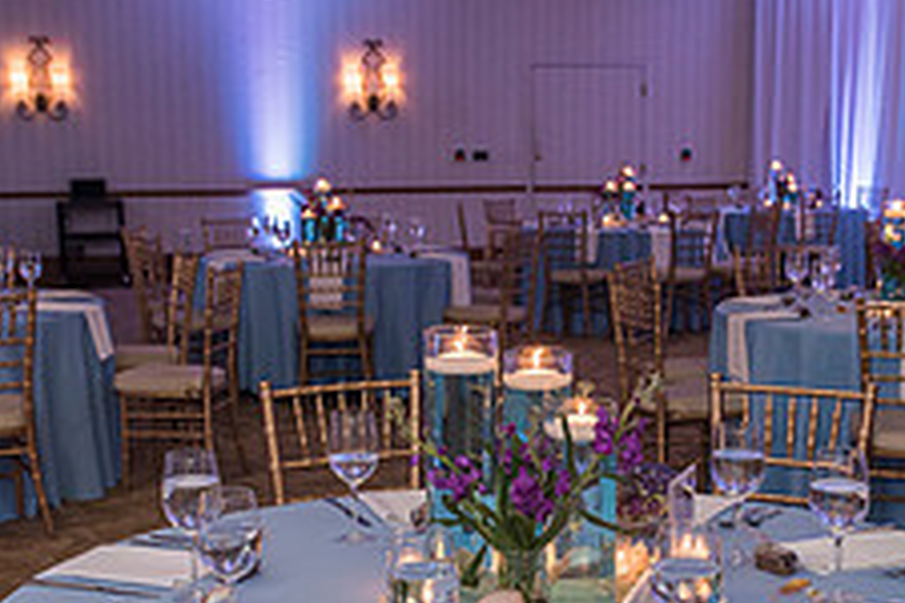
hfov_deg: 32.3
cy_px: 424
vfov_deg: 21.8
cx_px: 511
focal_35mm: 62
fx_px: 1558
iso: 1250
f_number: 4
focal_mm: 24
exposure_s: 1/100
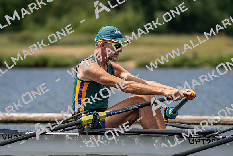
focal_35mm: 385
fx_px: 2492
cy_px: 78
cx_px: 116
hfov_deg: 5.4
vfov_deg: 3.6
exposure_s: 1/1600
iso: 250
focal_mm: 385
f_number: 6.3
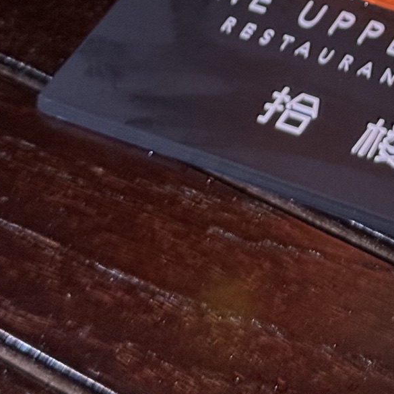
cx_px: 475
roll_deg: +1.0
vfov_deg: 11.5
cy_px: -228
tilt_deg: -37.1
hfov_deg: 11.8
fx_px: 1867
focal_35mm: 145
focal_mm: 6.76
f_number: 1.78
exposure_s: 1/37
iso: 500
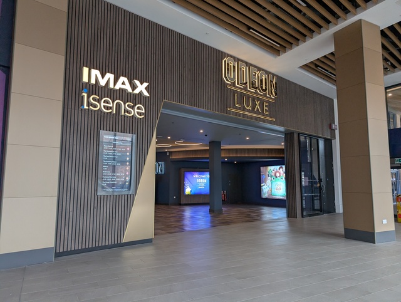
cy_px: 151
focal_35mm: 24
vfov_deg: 56.9
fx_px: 278
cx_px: 200
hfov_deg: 71.5
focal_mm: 6.9
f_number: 1.68
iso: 104
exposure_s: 1/100
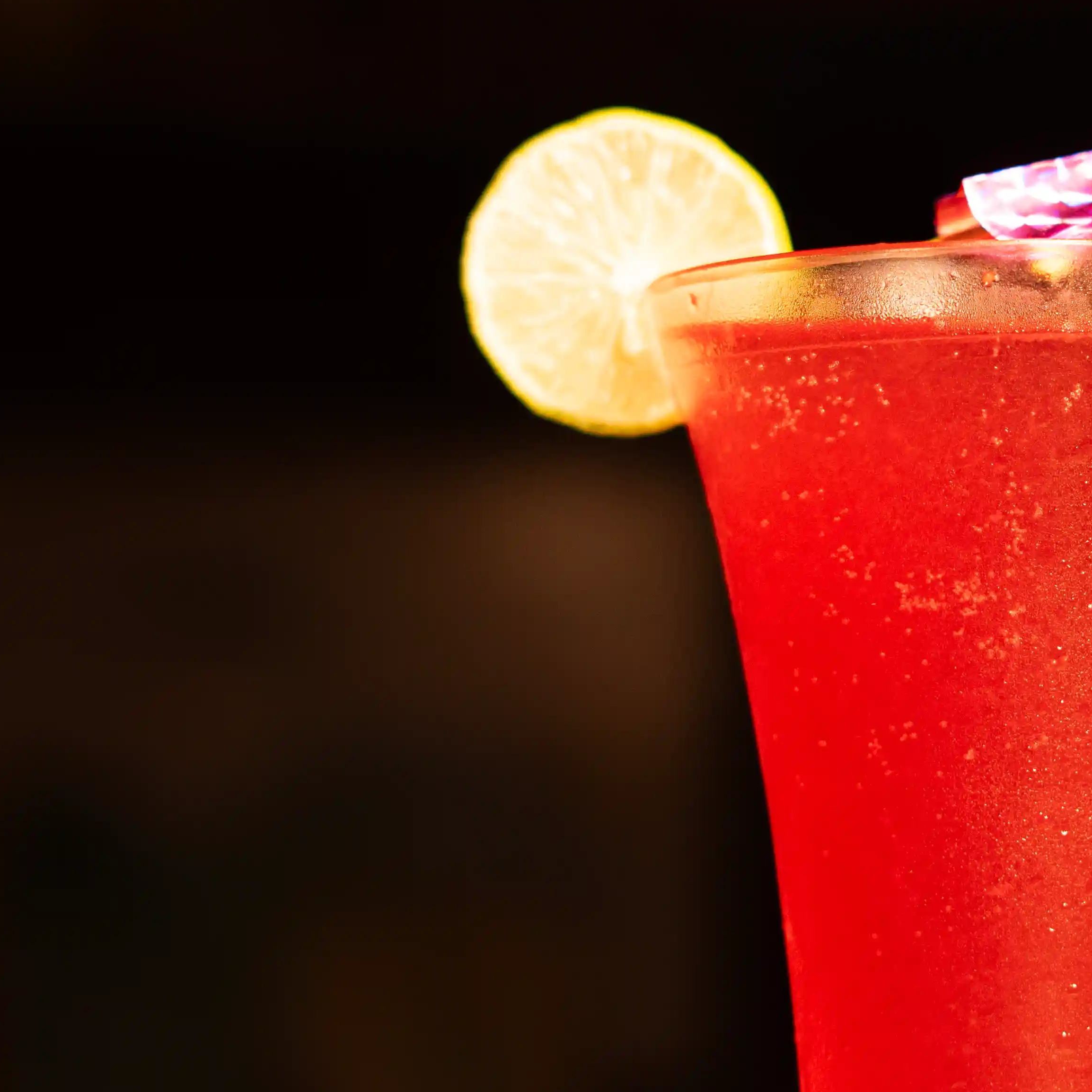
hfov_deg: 13.4
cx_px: 958
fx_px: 4604
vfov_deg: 13.5
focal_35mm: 129
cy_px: 306
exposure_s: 1/160
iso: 320
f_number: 2.5
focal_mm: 50
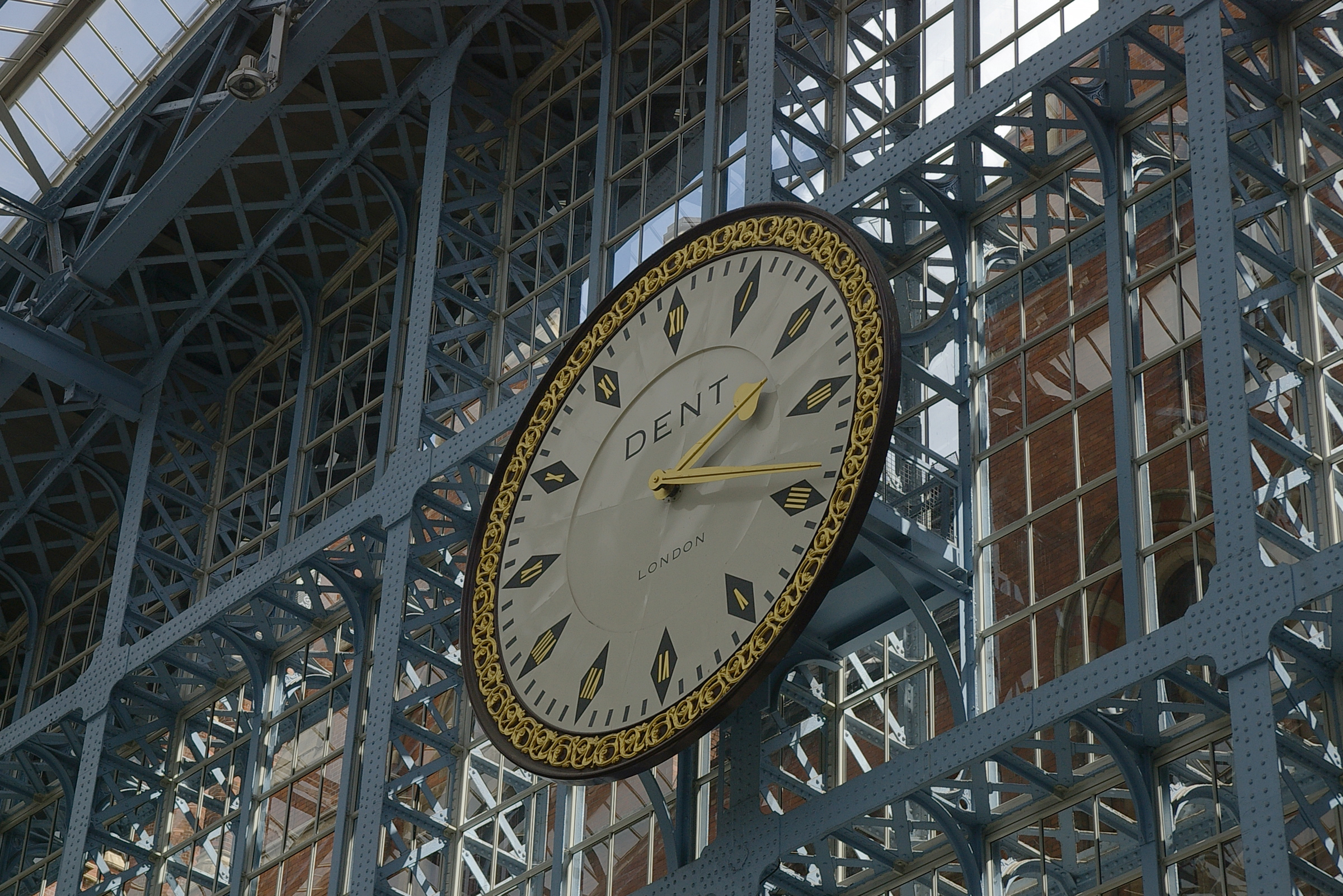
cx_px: 672
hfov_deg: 23.4
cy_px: 448
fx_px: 3245
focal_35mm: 87
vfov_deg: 15.7
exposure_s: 1/250
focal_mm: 58
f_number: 8
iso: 200
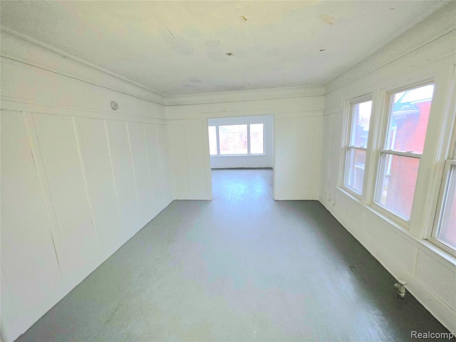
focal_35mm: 13
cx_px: 228
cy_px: 171
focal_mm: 2.2
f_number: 1.9
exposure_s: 1/40
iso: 200
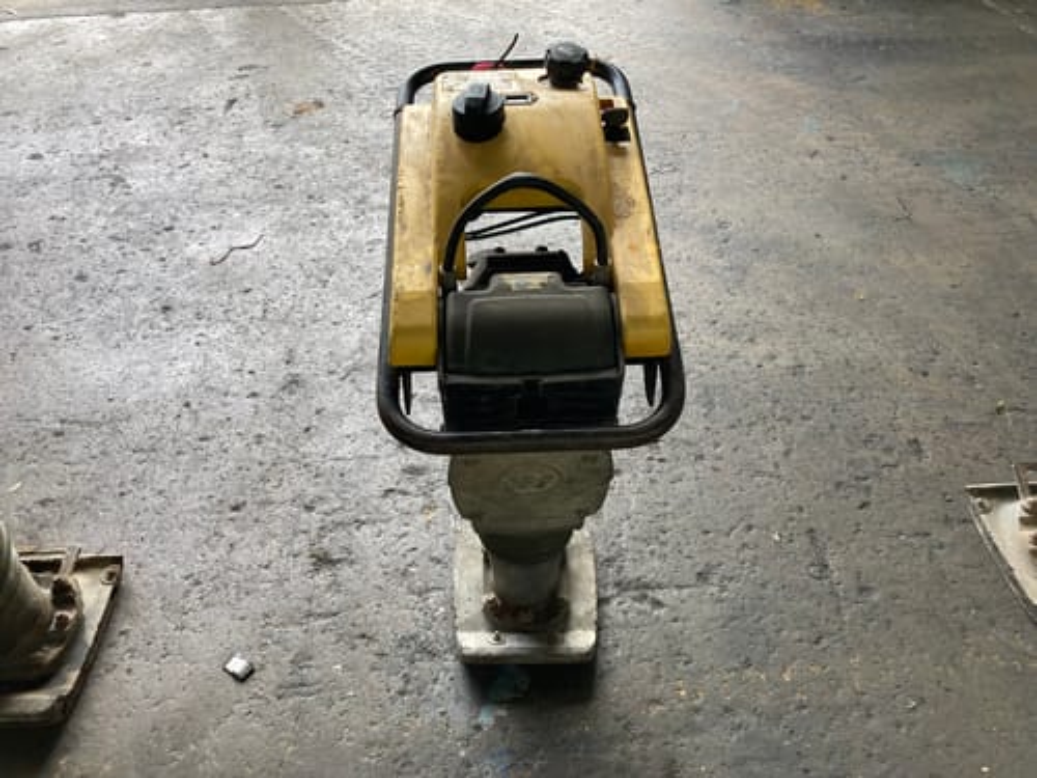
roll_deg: +6.1
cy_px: 389
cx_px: 518
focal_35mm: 28
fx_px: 839
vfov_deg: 49.7
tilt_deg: -40.3
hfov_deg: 63.4
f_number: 1.8
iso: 40
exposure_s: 1/121
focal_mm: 3.99
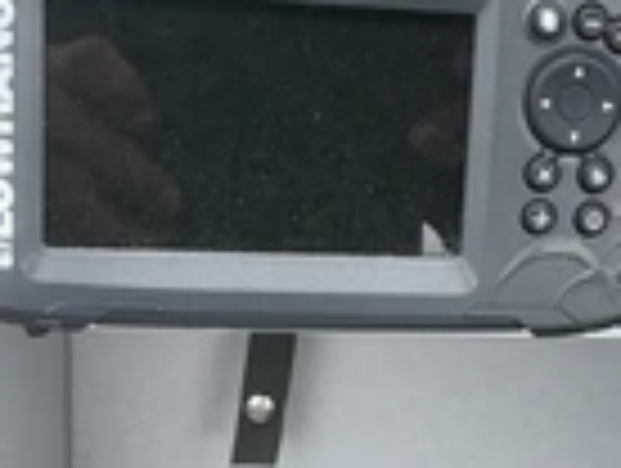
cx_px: 486
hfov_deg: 23.0
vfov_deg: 17.6
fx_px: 1510
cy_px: 297
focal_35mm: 84
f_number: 1.8
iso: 25
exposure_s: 1/412
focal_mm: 3
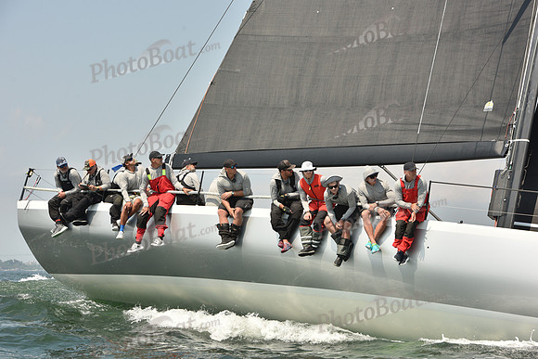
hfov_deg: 20.0
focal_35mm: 102
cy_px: 180
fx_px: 1525
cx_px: 269
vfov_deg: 13.4
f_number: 9
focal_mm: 102
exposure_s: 1/800
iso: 250
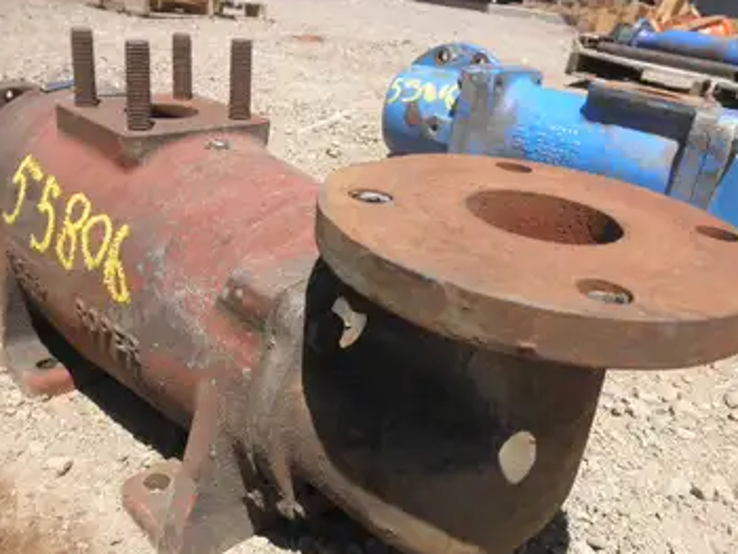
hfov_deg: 56.8
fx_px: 683
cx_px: 352
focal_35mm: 32
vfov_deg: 44.1
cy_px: 305
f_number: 8.5
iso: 64
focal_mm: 5
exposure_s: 1/100
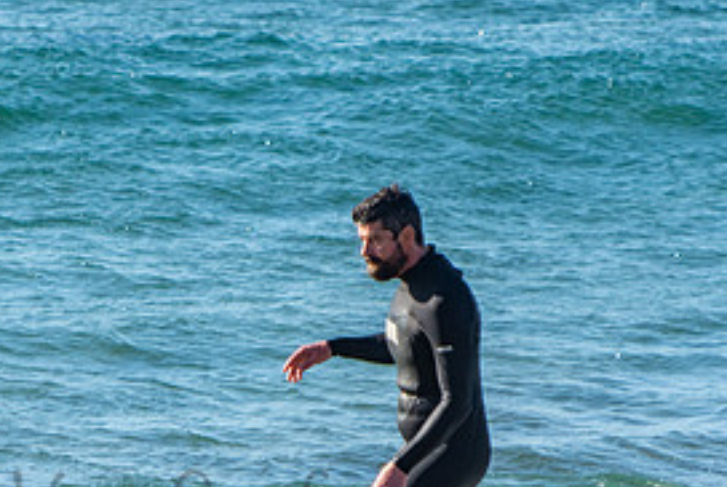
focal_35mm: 703
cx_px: 289
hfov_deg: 2.9
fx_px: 14212
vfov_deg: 2.0
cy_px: 488
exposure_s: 1/1250
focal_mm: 220
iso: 360
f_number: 5.6
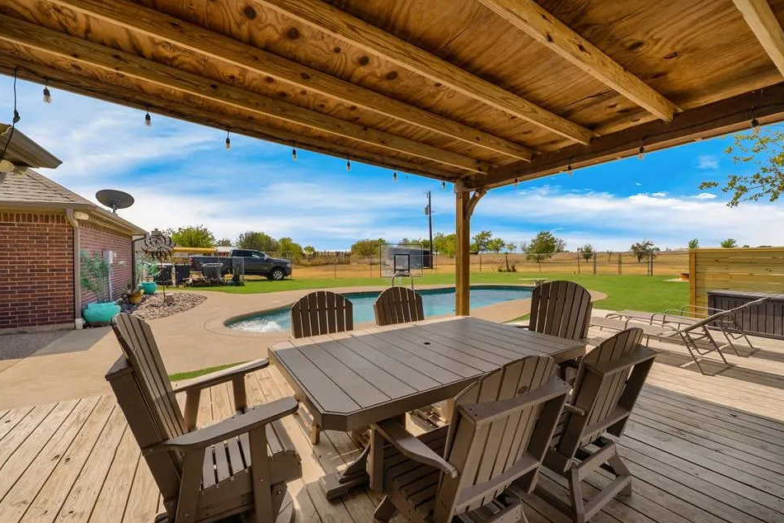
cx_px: 405
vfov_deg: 81.2
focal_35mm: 14
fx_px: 305
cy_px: 262
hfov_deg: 104.2
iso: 80
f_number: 8
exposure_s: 1/320
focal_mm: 13
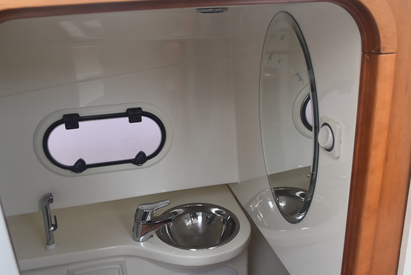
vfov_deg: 40.0
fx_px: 377
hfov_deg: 57.2
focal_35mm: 33
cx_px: 206
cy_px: 138
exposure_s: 1/160
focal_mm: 22
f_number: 6.3
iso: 400
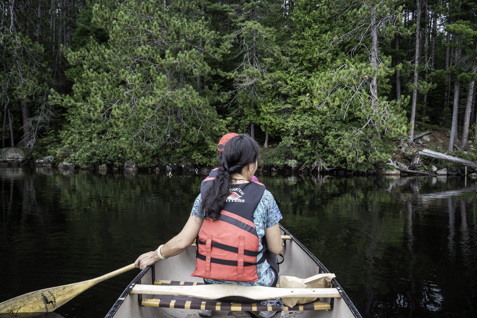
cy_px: 159
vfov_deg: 53.2
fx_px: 318
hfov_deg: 73.7
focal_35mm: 24
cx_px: 238
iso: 400
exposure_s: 1/160
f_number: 9
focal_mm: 24
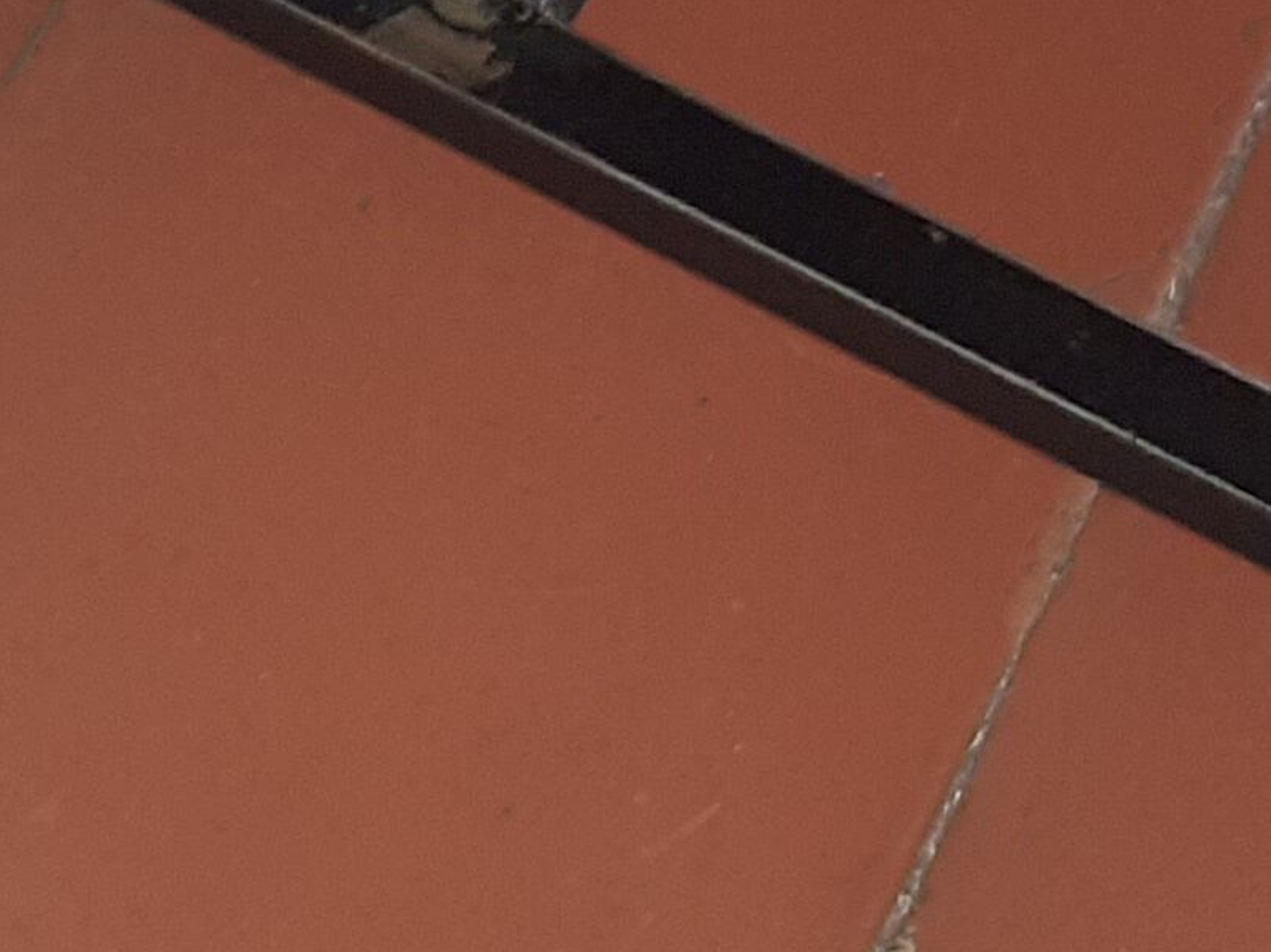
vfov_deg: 9.3
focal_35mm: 139
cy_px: -1457
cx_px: 1265
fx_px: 5102
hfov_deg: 14.0
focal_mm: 3.6
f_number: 1.9
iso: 125
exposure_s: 1/50
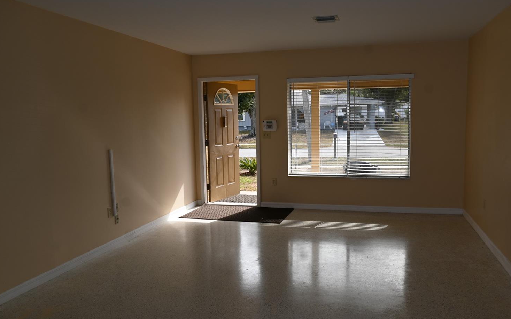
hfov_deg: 62.8
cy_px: 166
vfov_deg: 41.8
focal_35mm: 30
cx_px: 271
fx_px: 418
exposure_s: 1/160
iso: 100
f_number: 6.3
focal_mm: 18
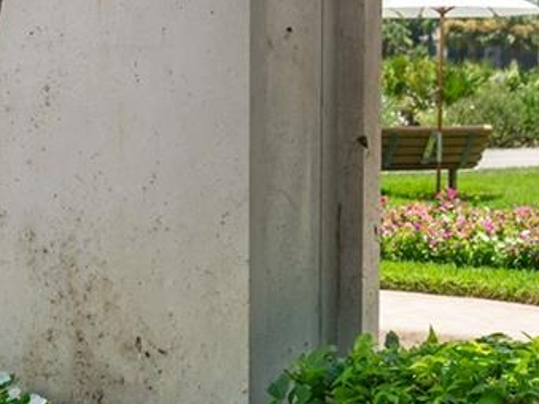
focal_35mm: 157
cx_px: -194
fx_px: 2444
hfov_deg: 12.2
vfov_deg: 9.4
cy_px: 71
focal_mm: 54
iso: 500
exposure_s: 1/1500
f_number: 5.6
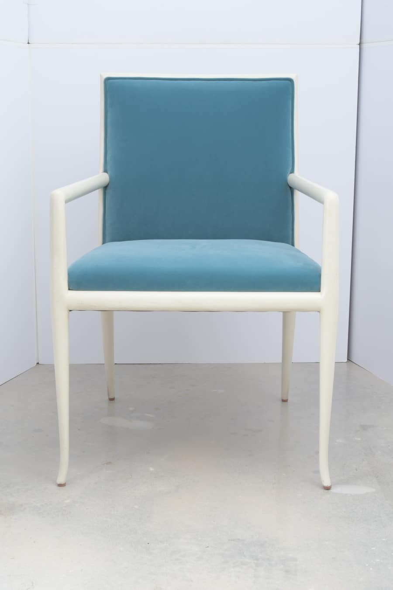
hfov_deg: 26.0
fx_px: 851
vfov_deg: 38.2
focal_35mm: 52
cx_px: 196
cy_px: 295
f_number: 20
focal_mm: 35
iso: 400
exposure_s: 1/125
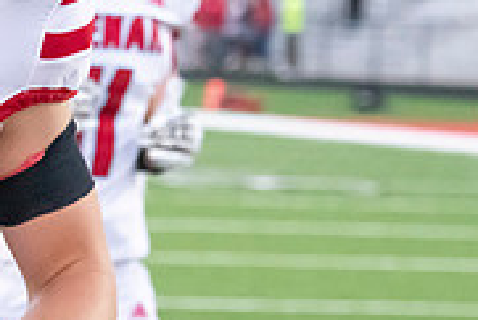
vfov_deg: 3.0
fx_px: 6166
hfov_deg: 4.4
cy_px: 131
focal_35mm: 464
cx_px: -16
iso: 10000
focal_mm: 145
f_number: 7.1
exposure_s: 1/500
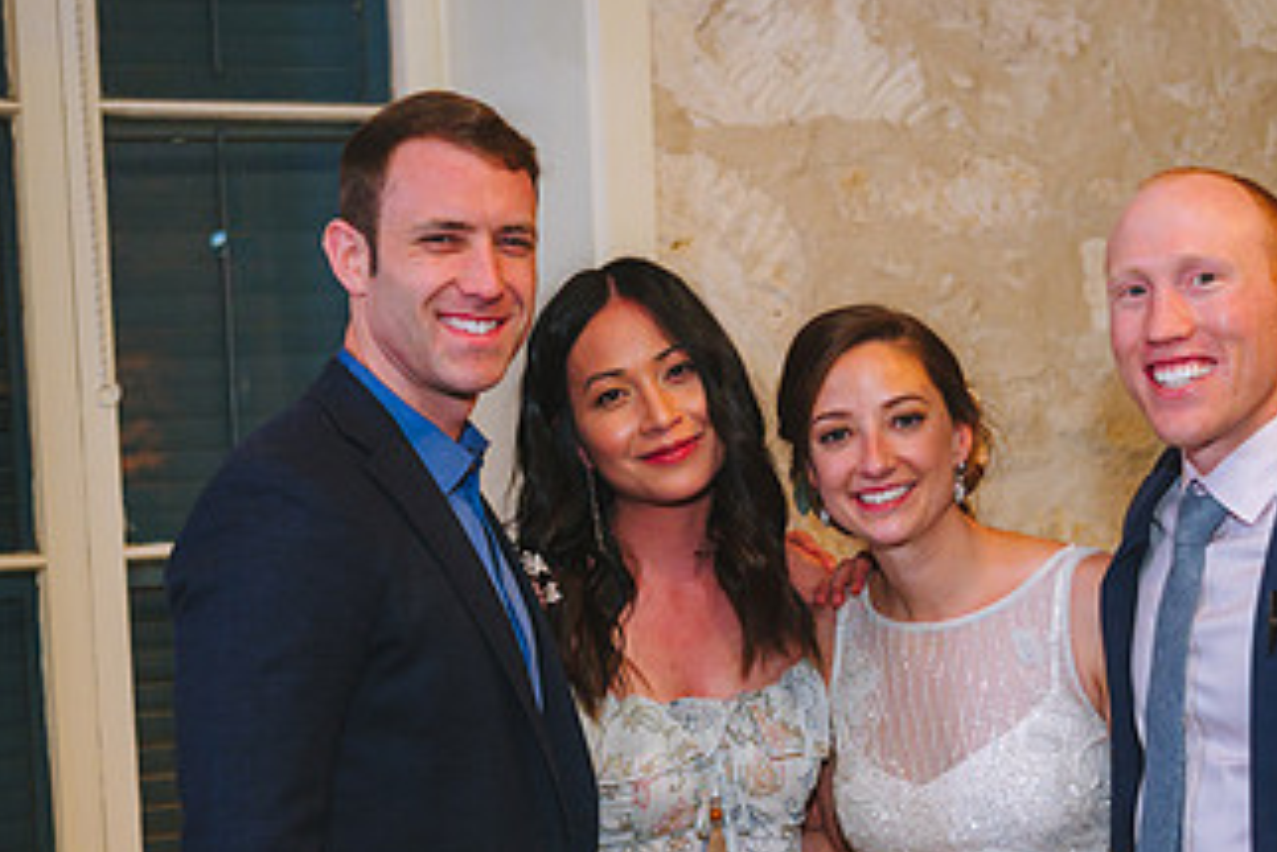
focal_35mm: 72
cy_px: 690
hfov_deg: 28.0
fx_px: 2555
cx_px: 765
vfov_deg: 18.8
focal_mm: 40
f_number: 2.8
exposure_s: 1/80
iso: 2500
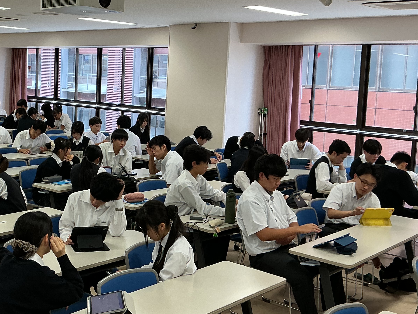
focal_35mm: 49
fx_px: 592
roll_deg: -1.3
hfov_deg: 38.1
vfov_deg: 29.6
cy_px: 126
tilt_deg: -5.8
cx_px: 115
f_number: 1.8
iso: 40
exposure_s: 1/60
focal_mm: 3
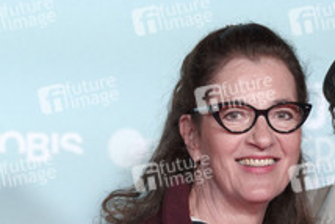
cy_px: 192
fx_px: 2374
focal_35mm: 255
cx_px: 318
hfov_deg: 8.0
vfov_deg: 5.4
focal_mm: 111
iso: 500
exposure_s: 1/250
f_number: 2.8
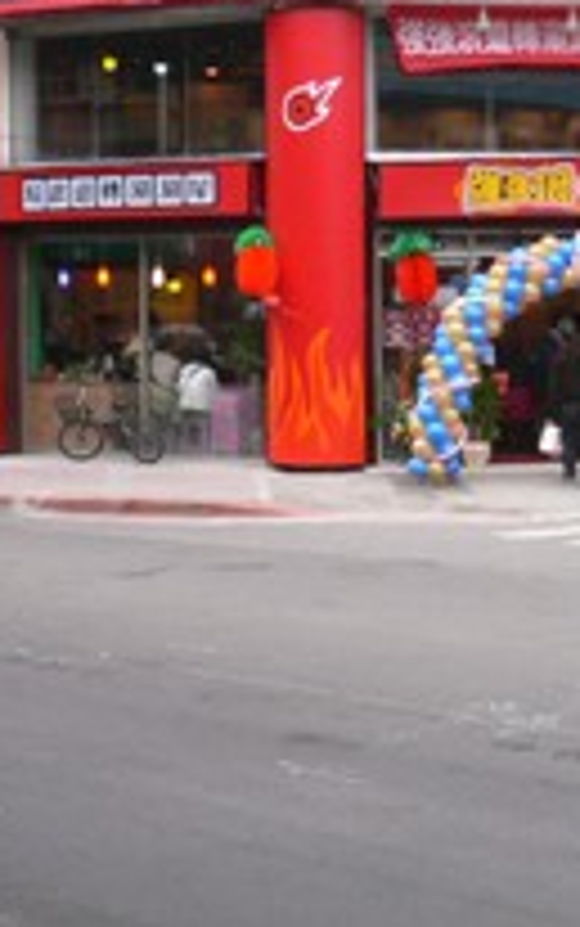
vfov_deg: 29.6
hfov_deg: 18.7
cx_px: 490
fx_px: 1743
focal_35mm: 69
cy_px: 328
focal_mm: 5.8
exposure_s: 1/160
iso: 80
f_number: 2.8
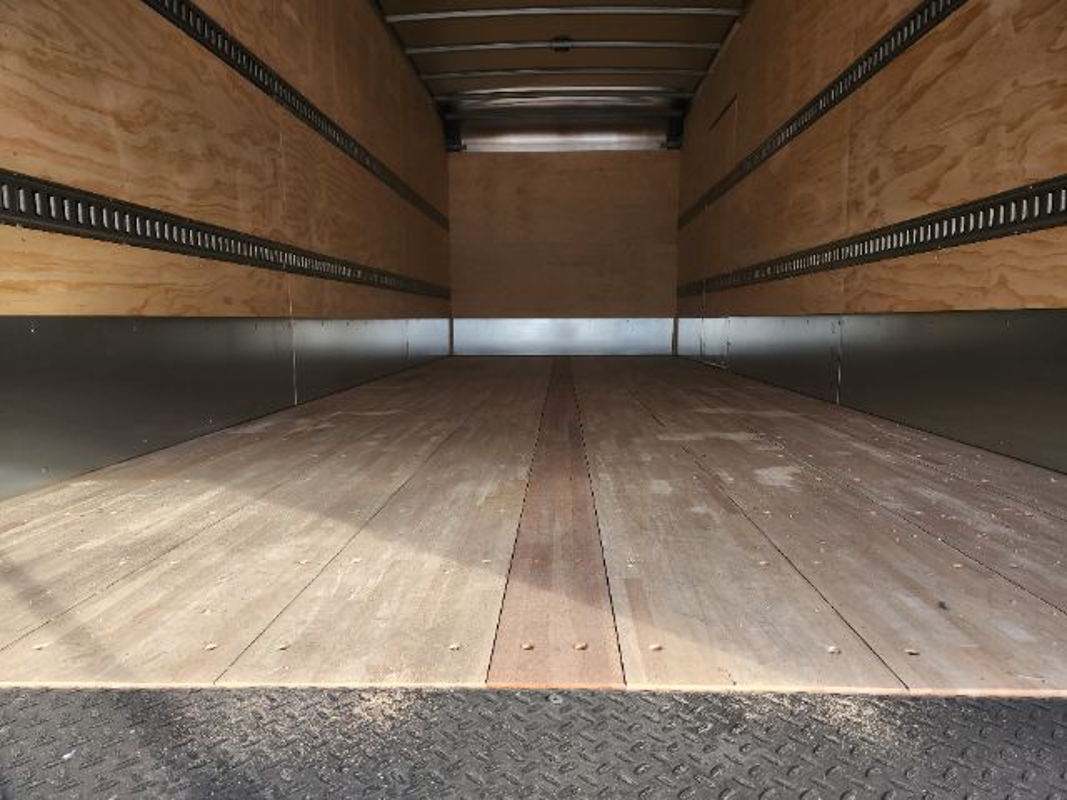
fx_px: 709
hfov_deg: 73.9
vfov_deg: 58.9
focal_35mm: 23
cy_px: 400
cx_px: 534
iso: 100
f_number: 1.8
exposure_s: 1/180
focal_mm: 5.4
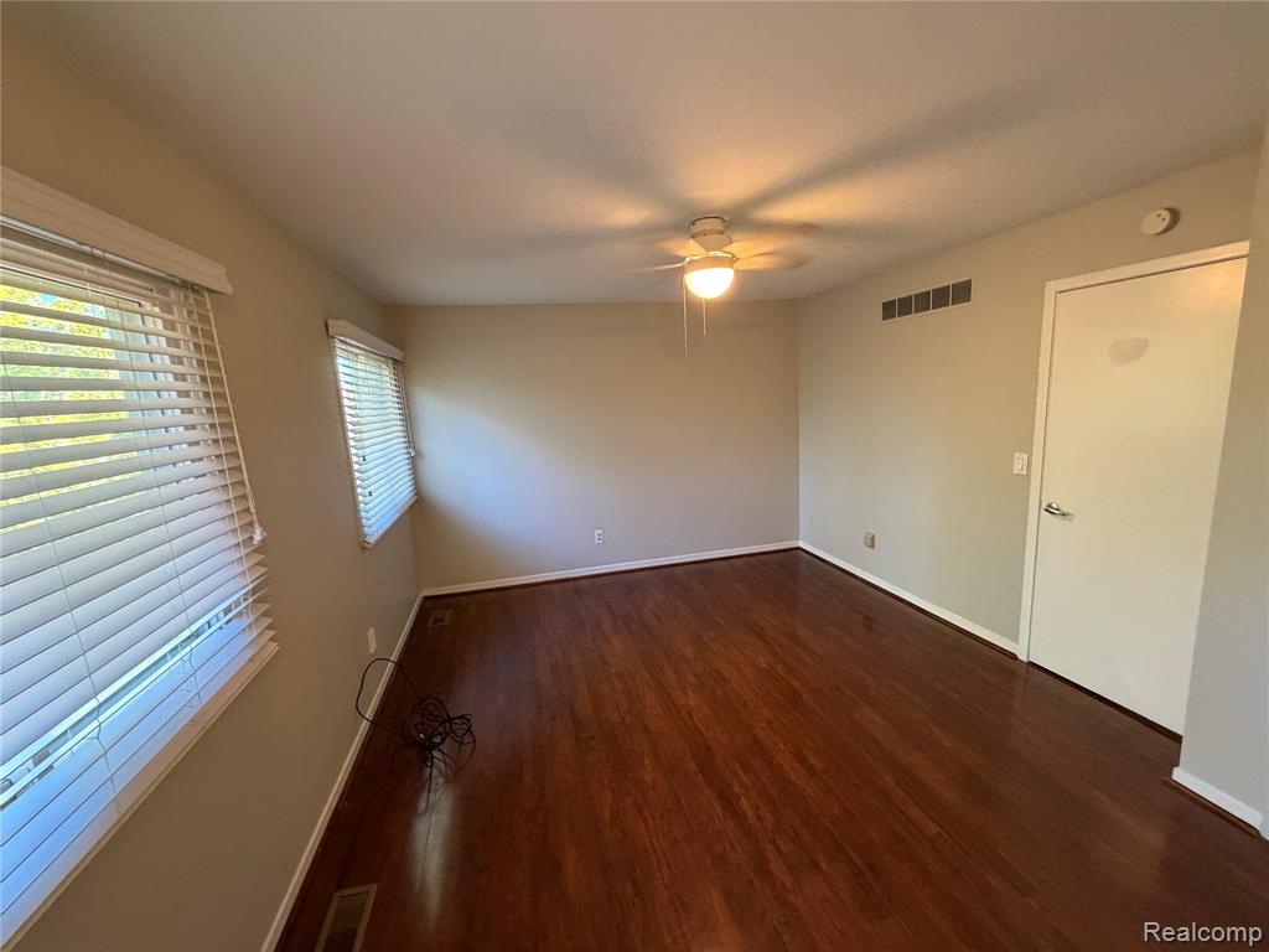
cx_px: 634
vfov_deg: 85.7
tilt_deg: -11.8
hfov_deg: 102.1
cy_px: 476
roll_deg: +2.6
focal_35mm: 14
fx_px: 513
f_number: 2.2
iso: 320
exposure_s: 1/60
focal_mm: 2.22
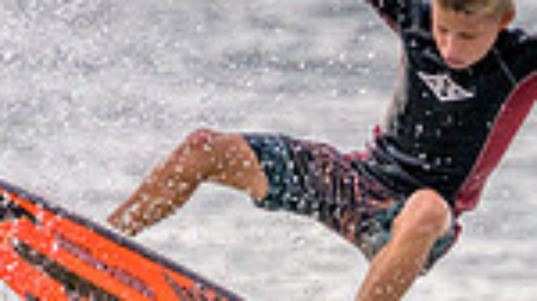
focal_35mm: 3237
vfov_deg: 0.4
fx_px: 46043
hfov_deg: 0.7
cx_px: 215
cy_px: 532
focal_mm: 800
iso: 1600
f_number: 11
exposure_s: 1/2000
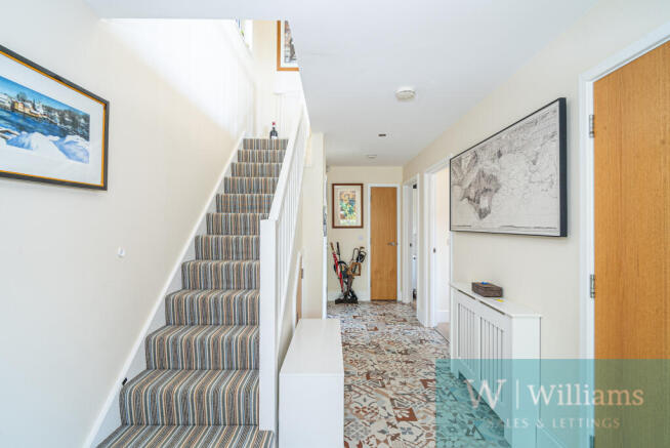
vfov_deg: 73.8
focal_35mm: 16
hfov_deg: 96.7
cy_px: 224
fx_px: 298
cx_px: 335
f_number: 8
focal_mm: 16
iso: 80
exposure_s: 1/1.67
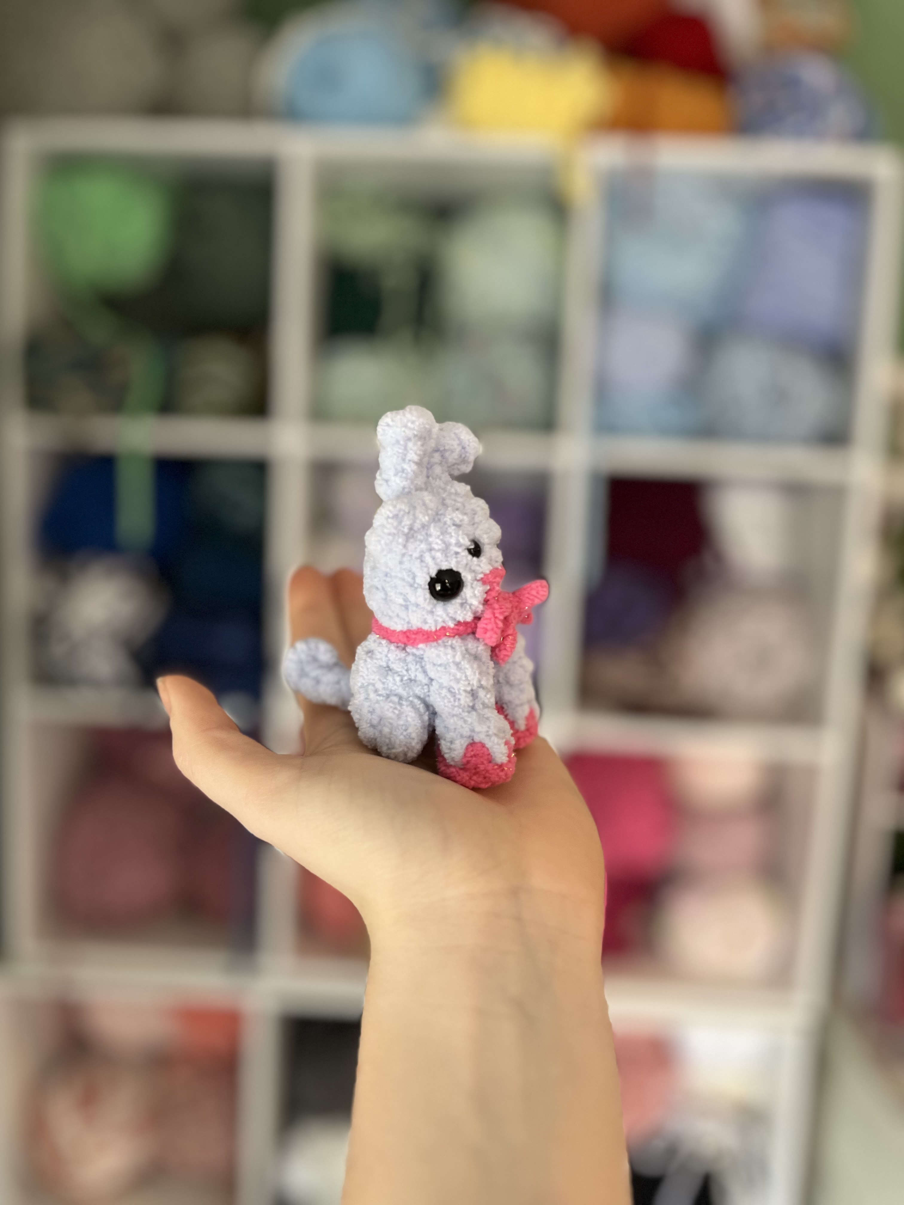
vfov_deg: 67.3
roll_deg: -2.2
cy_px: 602
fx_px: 905
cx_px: 452
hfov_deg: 53.1
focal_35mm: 26
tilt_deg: -8.3
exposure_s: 1/60
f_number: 1.6
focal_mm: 5.1
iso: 160
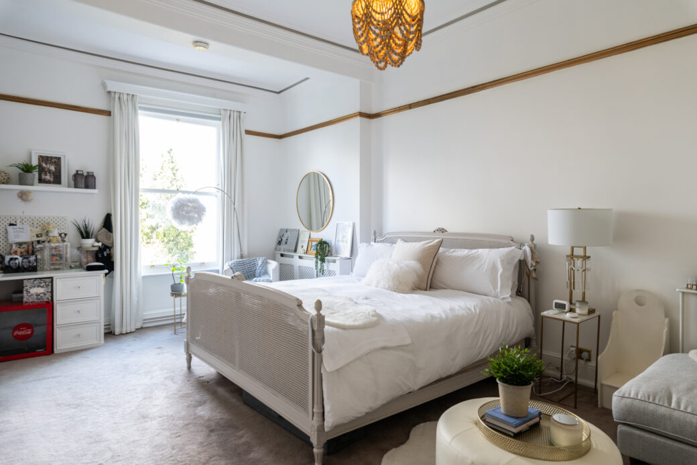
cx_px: 348
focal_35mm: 22
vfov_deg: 57.2
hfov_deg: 78.6
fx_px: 426
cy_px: 232
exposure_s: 1/13
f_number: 4
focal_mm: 22
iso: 200
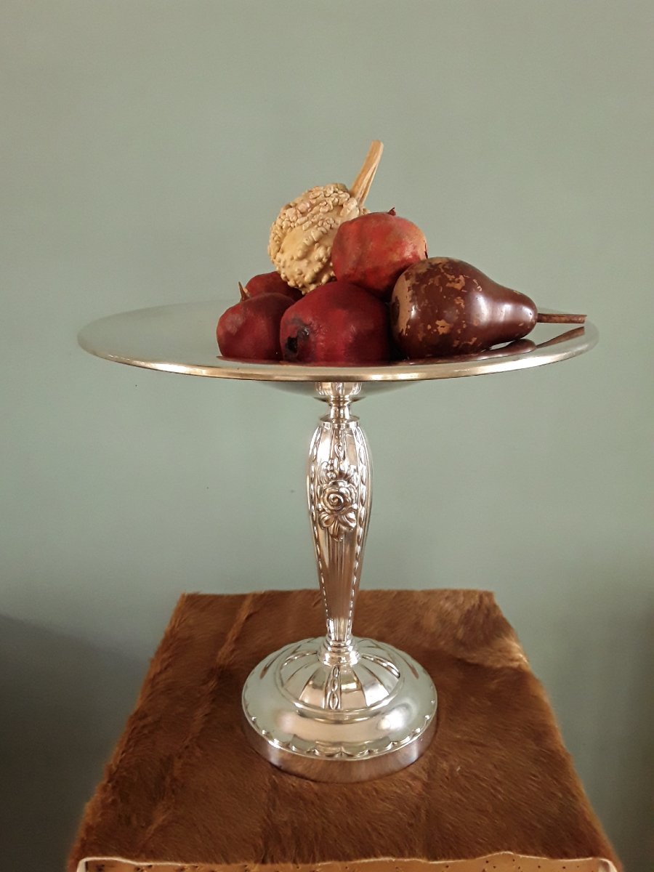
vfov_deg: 65.3
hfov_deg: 51.4
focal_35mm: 27
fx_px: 680
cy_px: 436
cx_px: 327
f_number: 1.9
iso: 200
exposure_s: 1/17
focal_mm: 2.91
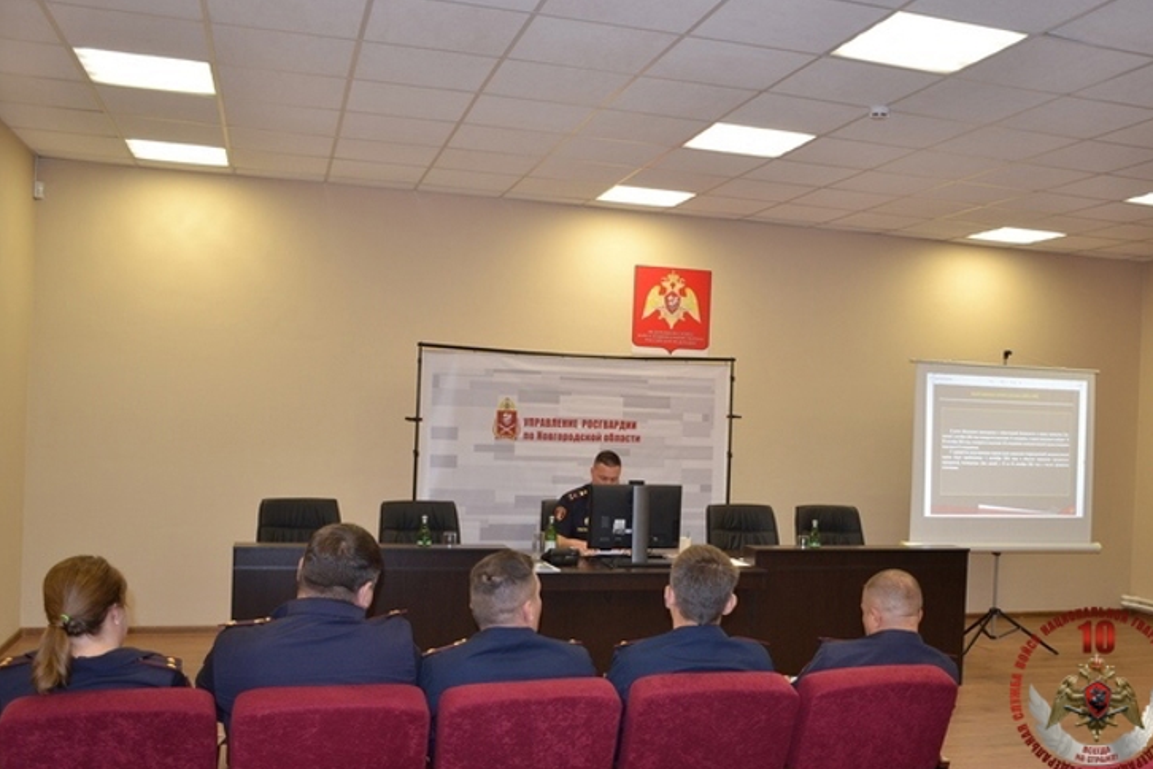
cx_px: 592
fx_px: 993
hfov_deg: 60.3
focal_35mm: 31
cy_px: 388
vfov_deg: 42.3
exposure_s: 1/80
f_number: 4
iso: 400
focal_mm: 20
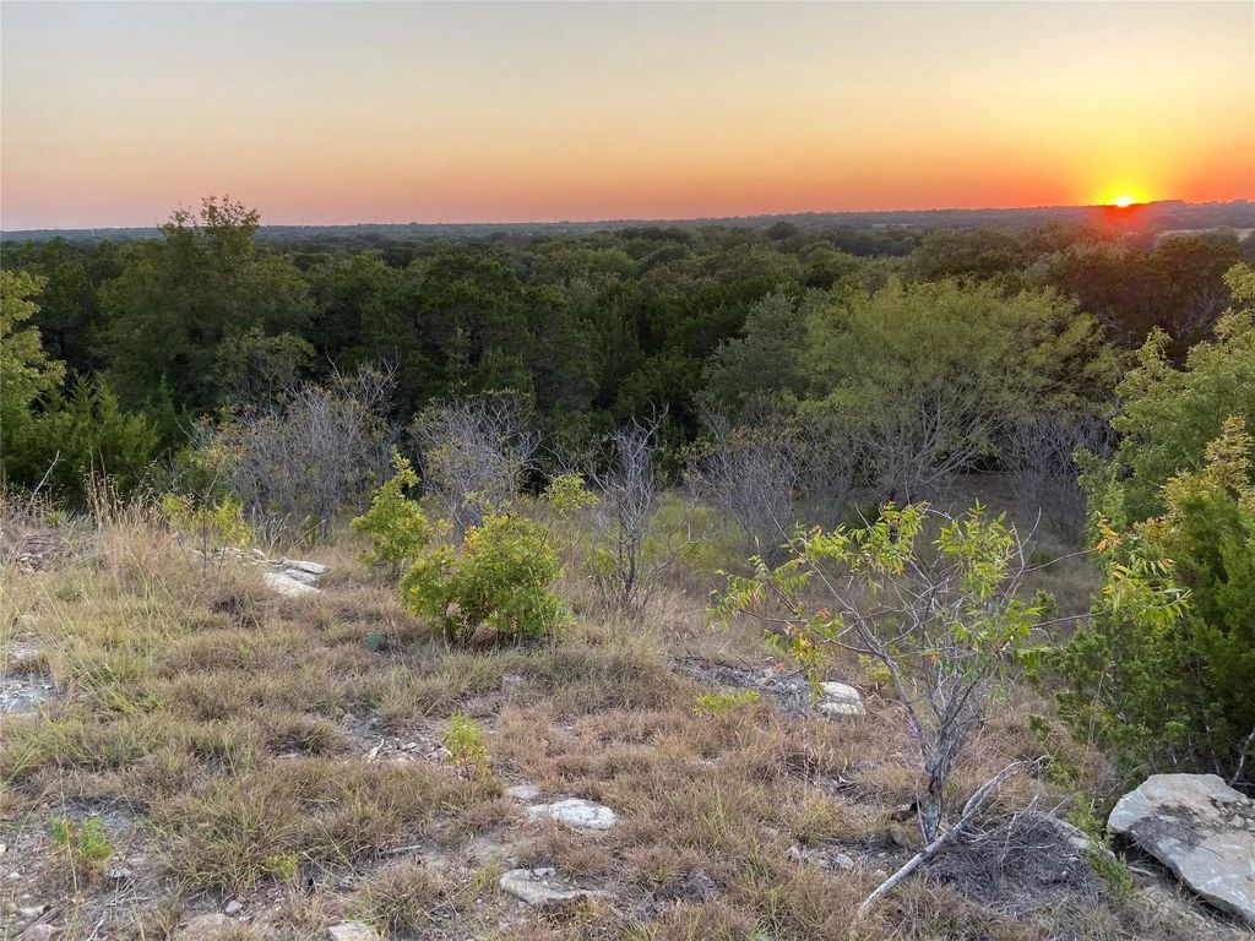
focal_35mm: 26
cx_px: 628
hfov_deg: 67.3
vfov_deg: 53.1
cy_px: 470
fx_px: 943
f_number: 1.8
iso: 32
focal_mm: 4.25
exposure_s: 1/122
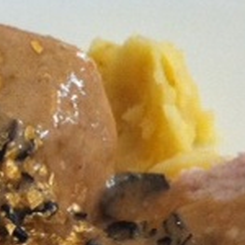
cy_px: 358
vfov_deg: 12.7
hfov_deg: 13.1
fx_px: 1049
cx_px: -5
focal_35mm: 131
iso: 250
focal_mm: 3.85
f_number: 2.8
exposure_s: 1/17
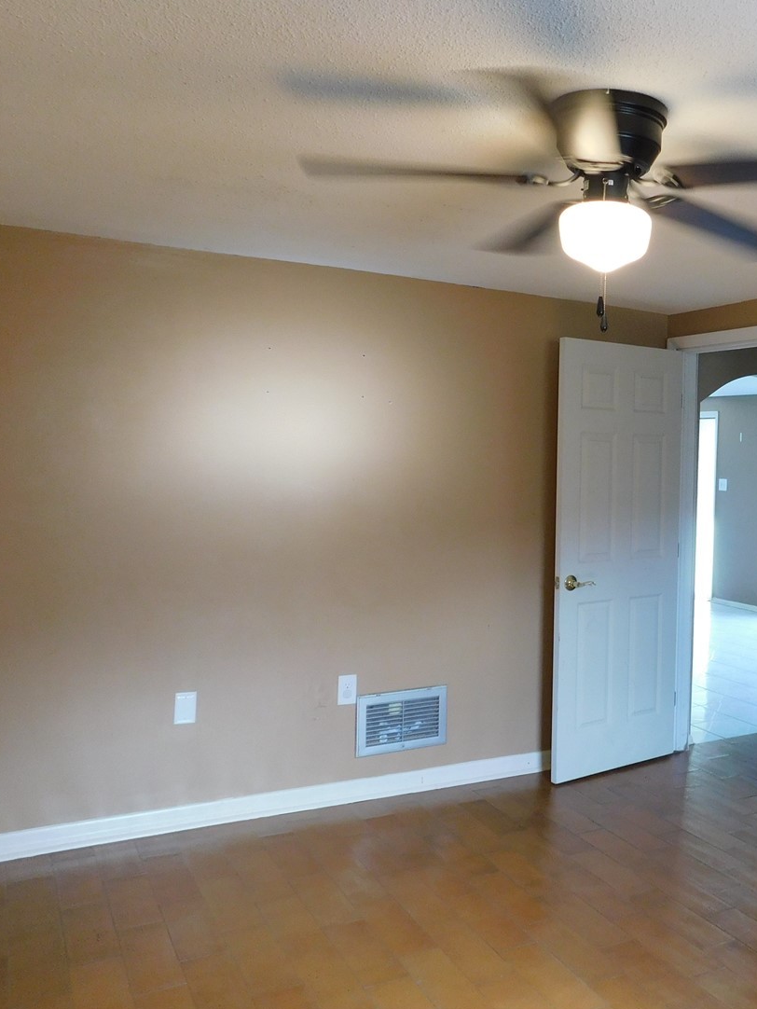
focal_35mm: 34
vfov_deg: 53.9
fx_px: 991
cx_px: 635
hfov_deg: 39.7
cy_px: 455
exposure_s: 1/30
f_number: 3
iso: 200
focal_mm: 4
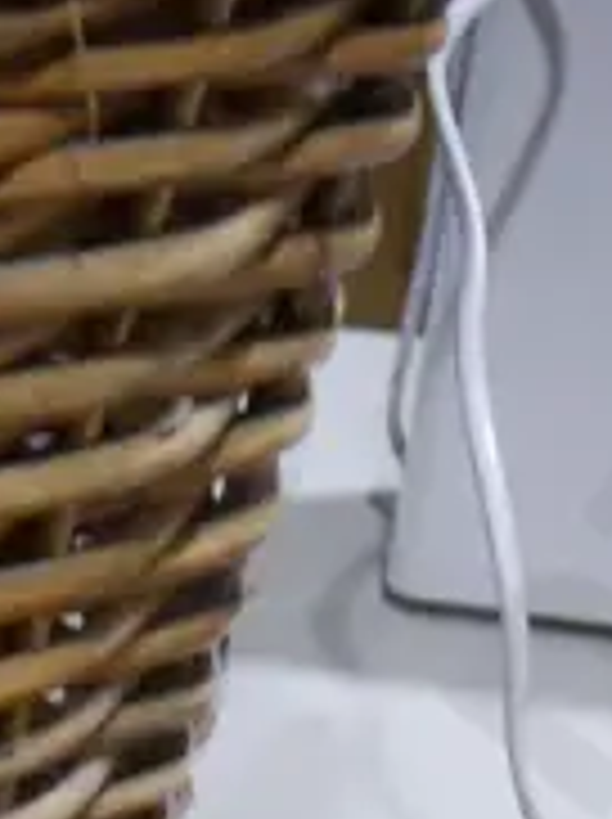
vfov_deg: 10.0
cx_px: -632
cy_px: 2286
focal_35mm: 158
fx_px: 3733
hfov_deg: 8.8
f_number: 3.5
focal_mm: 14
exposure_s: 1/80
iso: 200
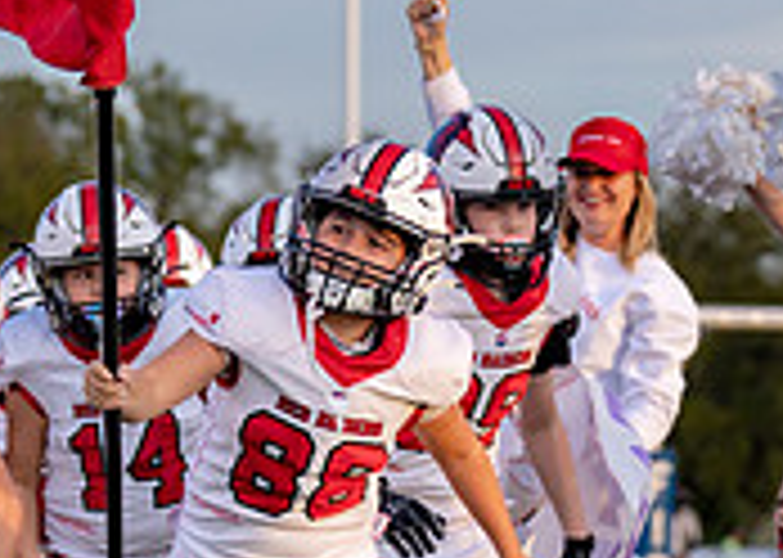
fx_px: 6377
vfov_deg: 5.0
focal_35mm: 287
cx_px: 45
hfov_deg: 7.0
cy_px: 508
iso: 200
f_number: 2.8
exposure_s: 1/1600
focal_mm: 82
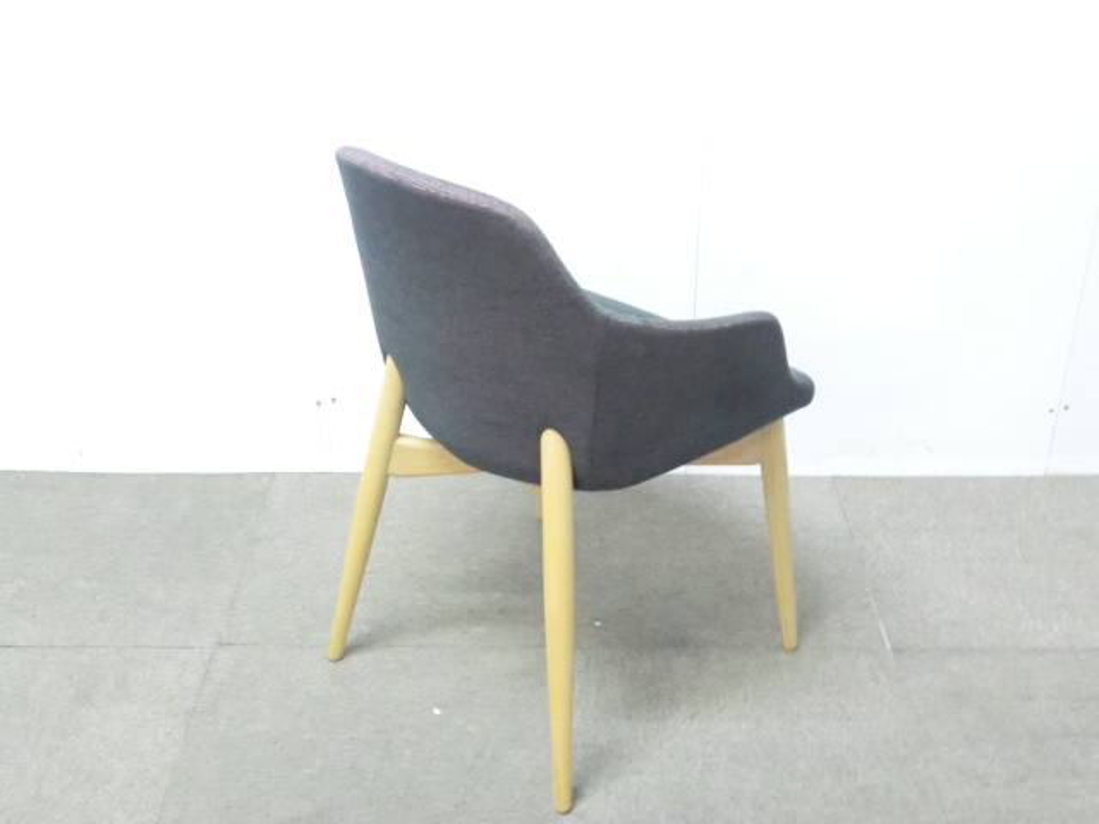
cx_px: 550
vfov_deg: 32.2
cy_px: 412
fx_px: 1429
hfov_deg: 42.1
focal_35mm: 45
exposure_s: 1/13
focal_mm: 8.2
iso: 800
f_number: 4.3
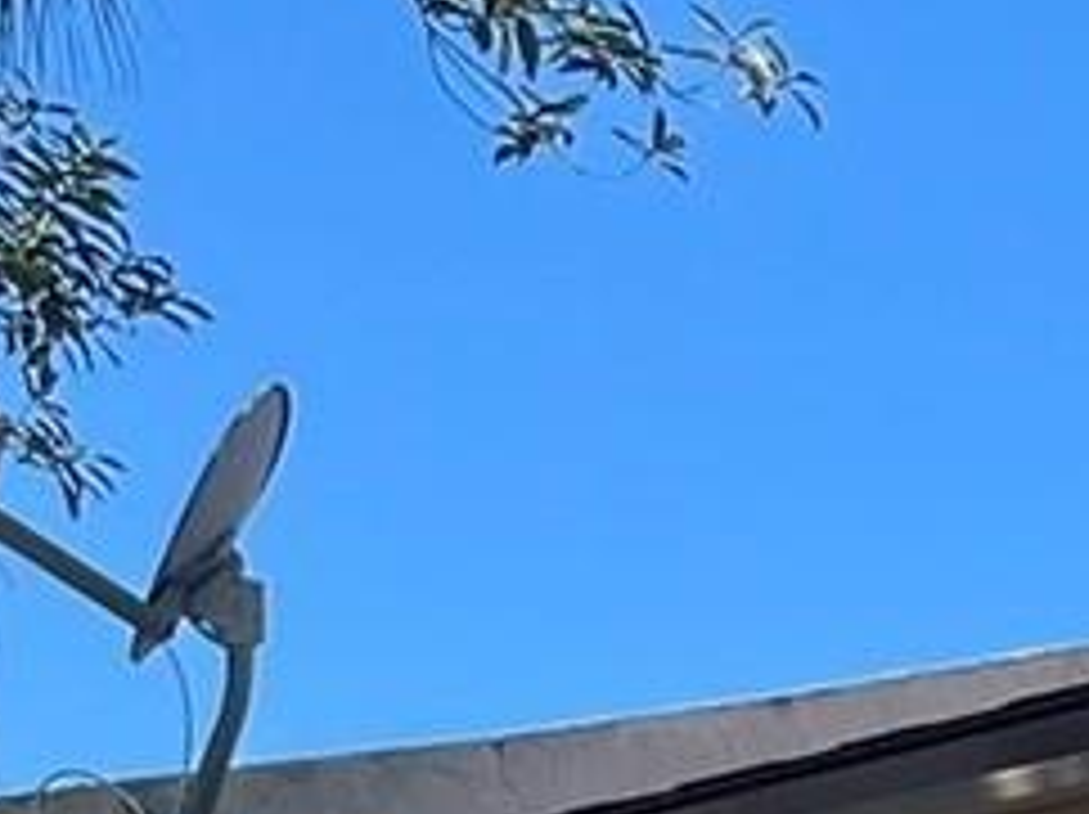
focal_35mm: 172
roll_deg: -1.1
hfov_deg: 10.4
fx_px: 5406
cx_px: 2340
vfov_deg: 7.7
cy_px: 2226
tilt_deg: -2.1
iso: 50
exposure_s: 1/1325
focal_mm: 5.1
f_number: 1.6
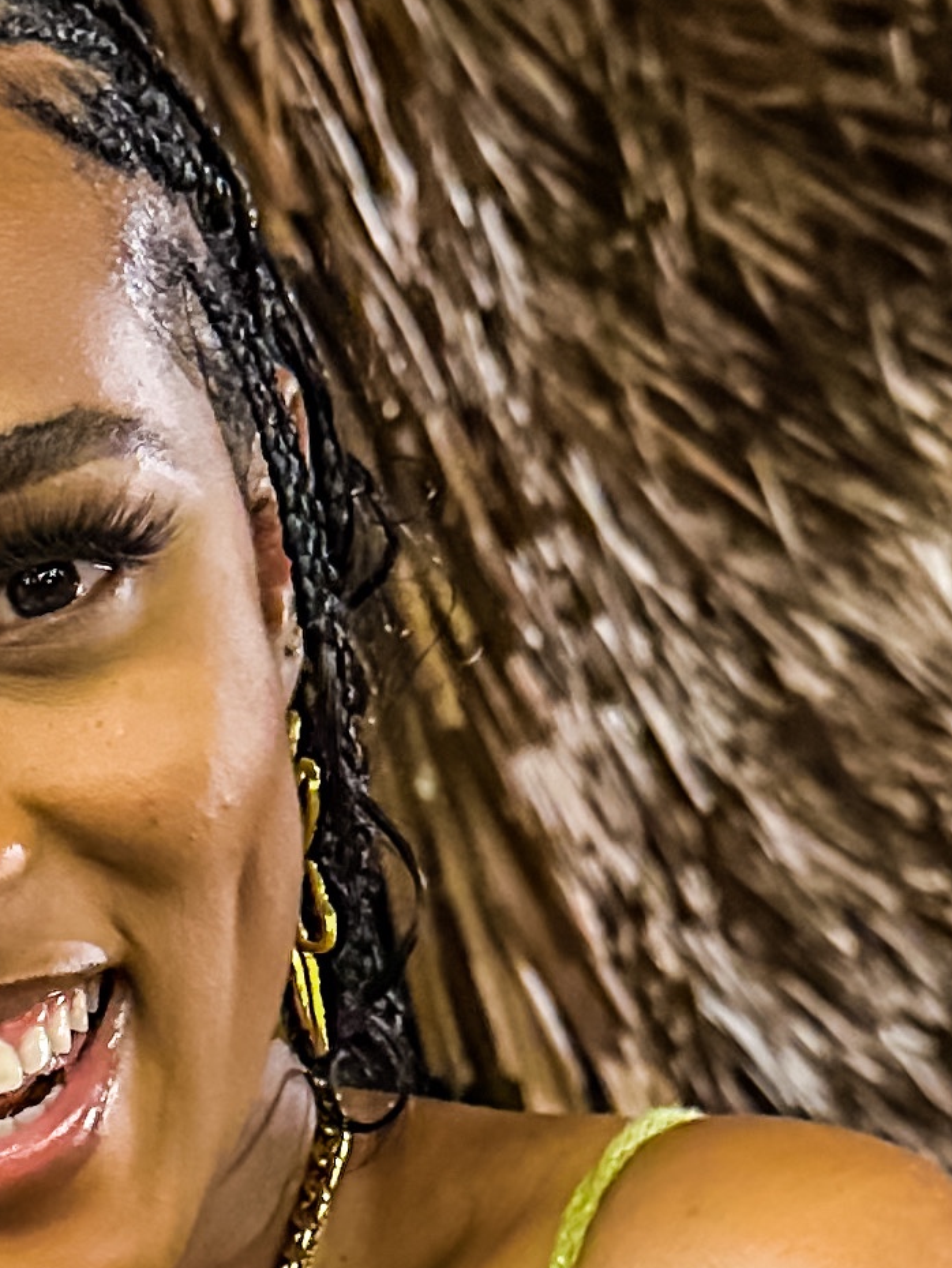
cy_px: 1408
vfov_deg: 18.2
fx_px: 3812
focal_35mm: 104
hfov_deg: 14.0
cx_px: -64
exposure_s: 1/33
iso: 1000
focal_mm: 6.86
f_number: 1.78
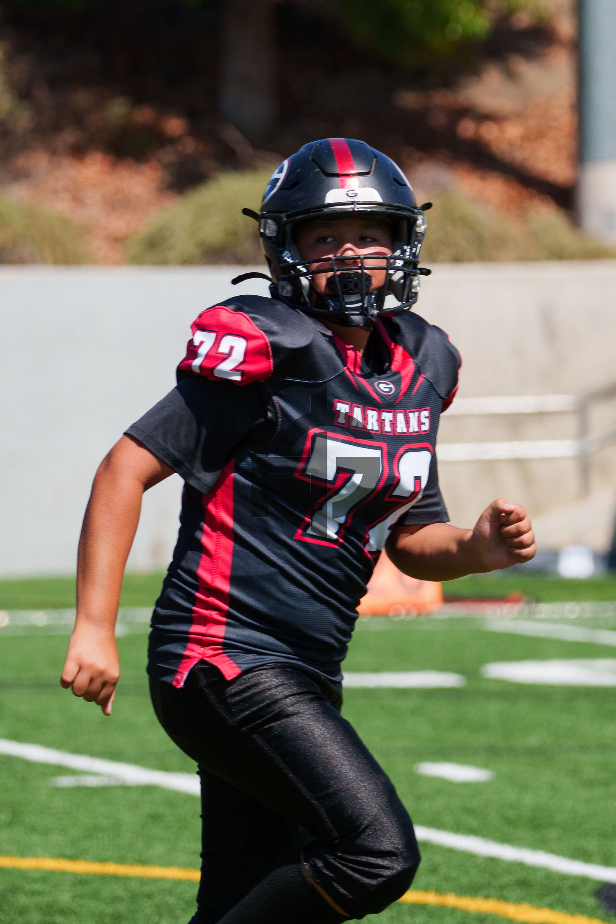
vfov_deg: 5.1
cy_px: 383
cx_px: 243
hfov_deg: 3.4
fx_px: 10301
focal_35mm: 401
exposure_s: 1/2000
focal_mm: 228.7
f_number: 5.6
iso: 400
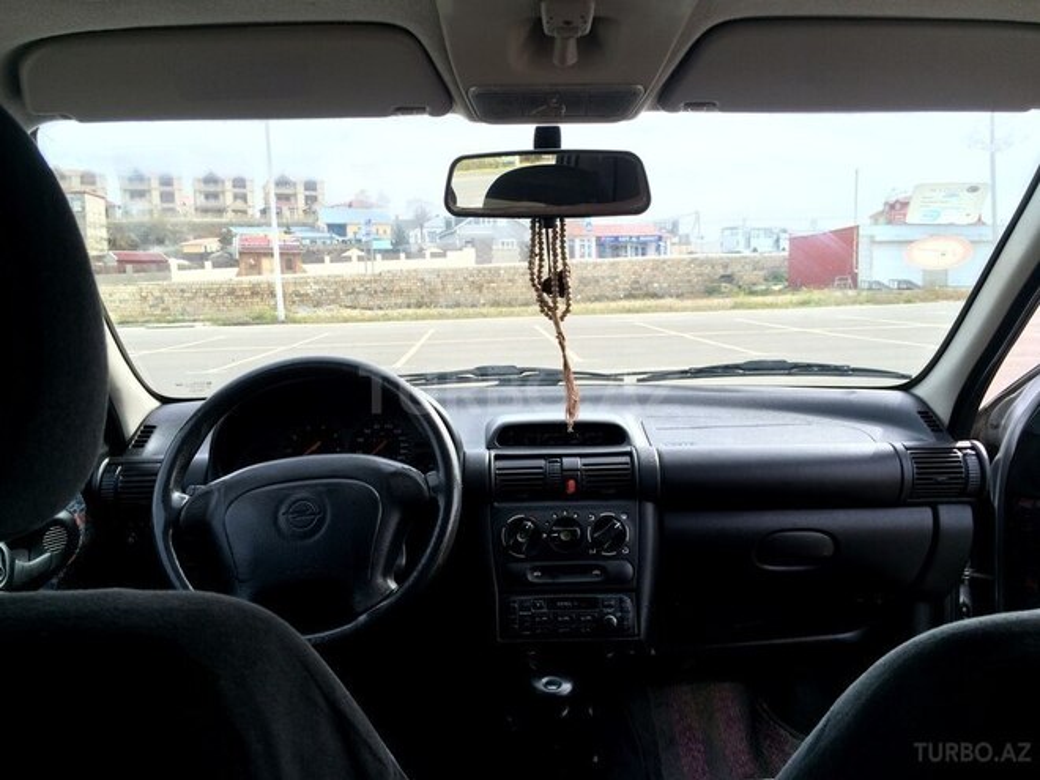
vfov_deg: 48.2
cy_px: 390
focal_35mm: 29
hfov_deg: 61.7
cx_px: 520
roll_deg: +2.9
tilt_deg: -4.8
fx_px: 871
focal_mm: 4.15
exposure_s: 1/406
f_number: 2.2
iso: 32
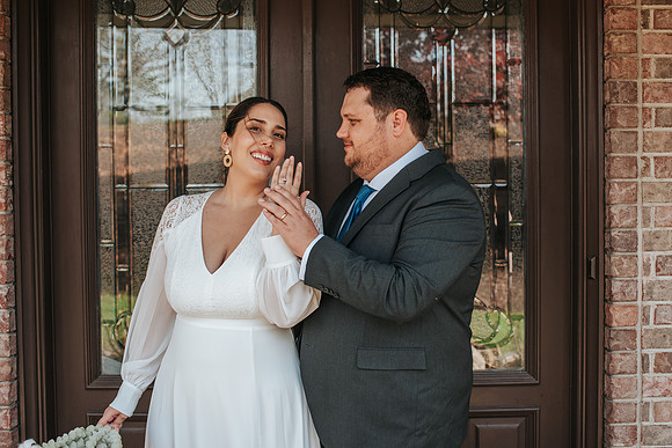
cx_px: 356
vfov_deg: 35.5
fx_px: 701
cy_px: 211
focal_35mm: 38
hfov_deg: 51.2
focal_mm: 35
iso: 400
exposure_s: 1/500
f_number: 3.5
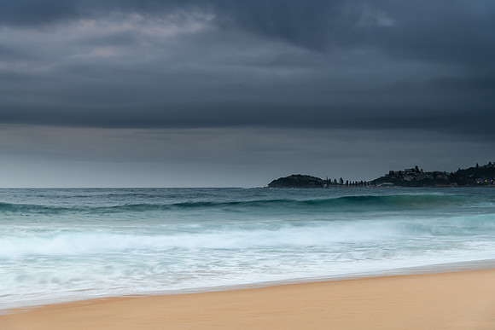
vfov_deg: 23.1
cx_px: 248
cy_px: 165
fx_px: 806
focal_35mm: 59
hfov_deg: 34.1
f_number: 5.6
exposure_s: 1/1.67
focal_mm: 58
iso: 200
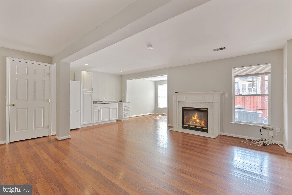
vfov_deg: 73.7
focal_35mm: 16
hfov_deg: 96.7
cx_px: 146
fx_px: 130
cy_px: 98
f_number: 8
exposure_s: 1/2.5
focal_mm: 16
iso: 200
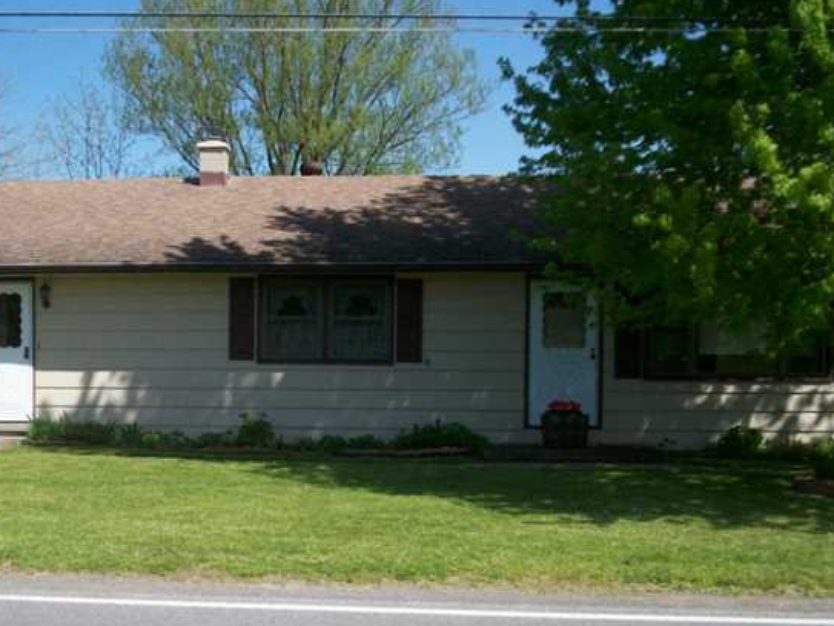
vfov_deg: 27.5
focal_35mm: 53
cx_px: 300
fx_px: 1278
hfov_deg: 35.9
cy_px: 379
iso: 100
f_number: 4.5
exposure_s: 1/643
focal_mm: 5.9
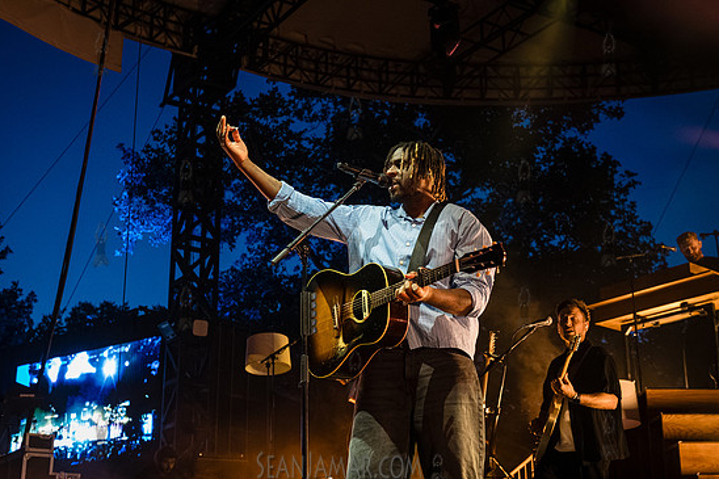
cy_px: 245
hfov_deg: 38.2
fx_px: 1038
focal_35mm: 52
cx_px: 393
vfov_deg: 26.0
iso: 6400
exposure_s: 1/320
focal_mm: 44
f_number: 4
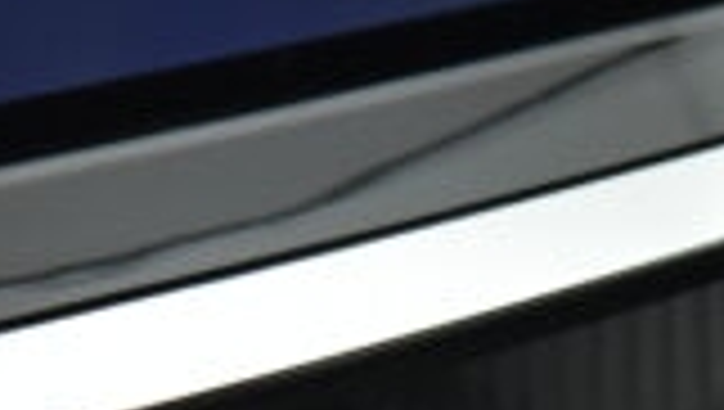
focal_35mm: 150
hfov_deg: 13.4
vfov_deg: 8.0
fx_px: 2883
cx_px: -387
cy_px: -182
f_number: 3.5
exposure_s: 1/200
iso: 1600
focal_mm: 20
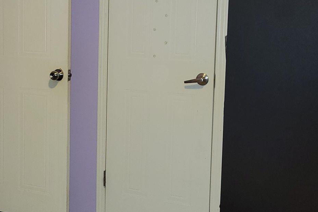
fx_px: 530
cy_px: 91
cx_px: 81
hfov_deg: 32.8
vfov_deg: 22.6
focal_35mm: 60
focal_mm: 5.4
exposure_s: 1/17.2
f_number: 1.8
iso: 125
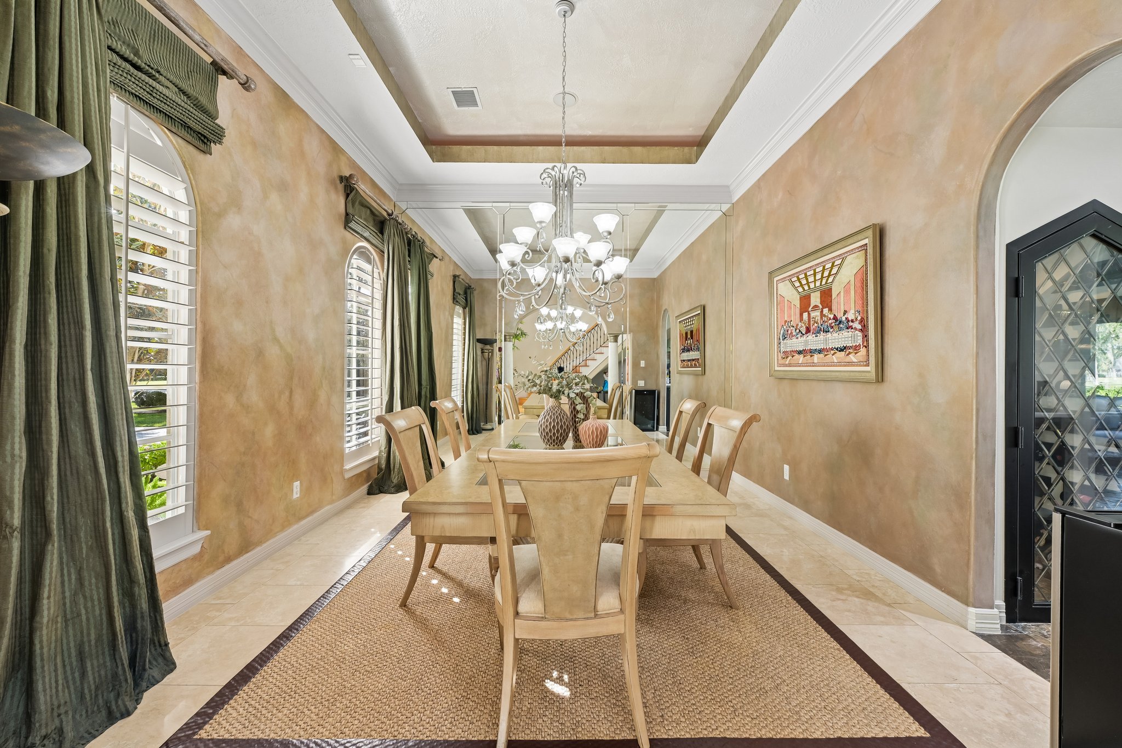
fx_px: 436
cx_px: 561
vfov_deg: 81.2
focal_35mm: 14
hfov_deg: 104.3
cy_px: 374
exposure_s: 1/8
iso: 400
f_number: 8
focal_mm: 14
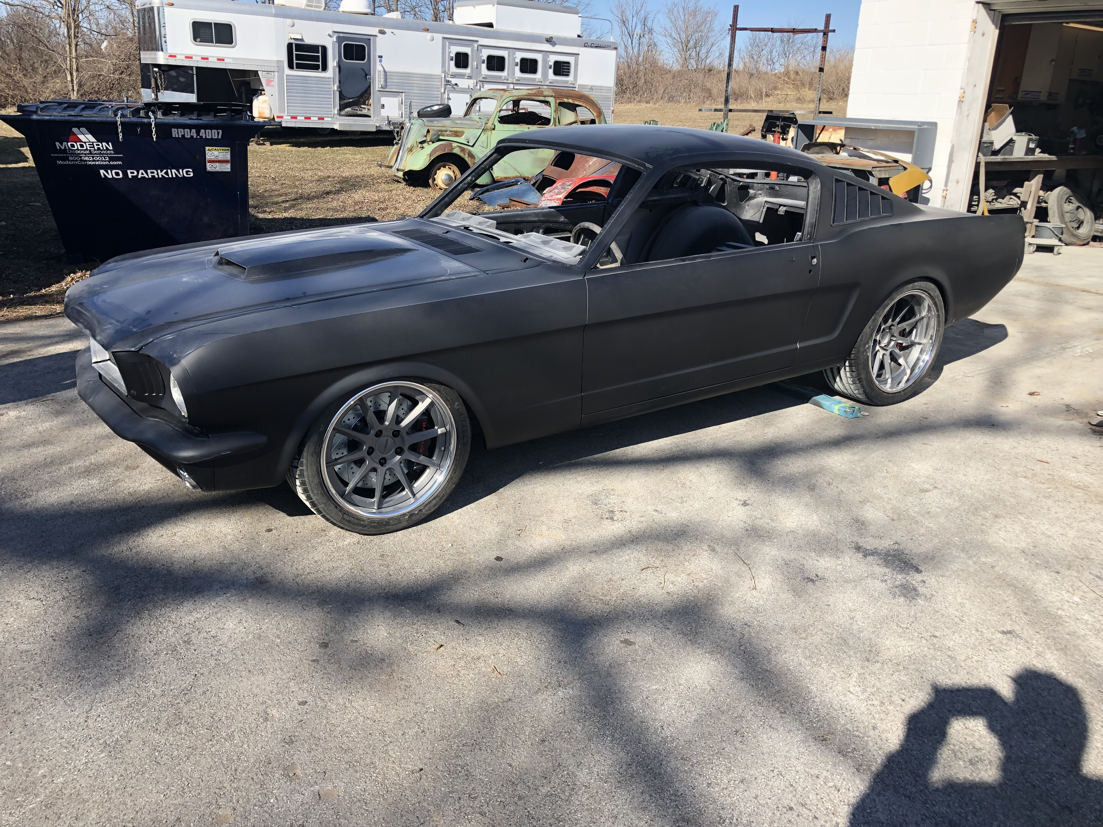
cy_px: 414
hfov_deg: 63.4
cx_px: 552
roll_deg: -2.7
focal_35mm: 28
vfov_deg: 49.7
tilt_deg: -20.6
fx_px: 892
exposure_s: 1/1116
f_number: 1.8
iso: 20
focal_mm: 3.99
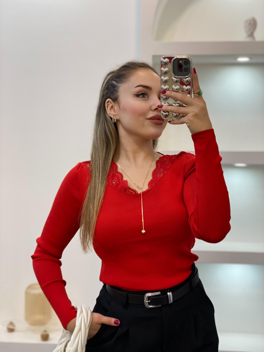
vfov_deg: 36.8
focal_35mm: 52
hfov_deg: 28.0
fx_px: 529
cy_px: 176
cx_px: 132
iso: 100
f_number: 2
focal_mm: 6
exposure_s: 1/100
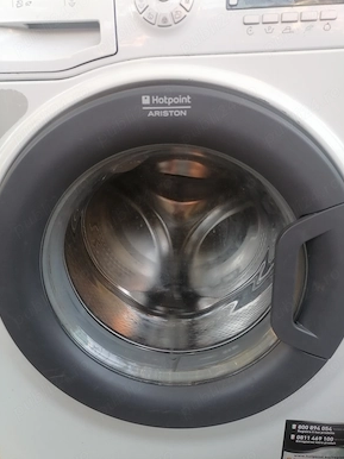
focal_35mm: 28
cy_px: 226
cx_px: 176
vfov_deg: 63.5
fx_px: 371
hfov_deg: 49.7
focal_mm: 5.3
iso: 160
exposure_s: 1/100
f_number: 1.8
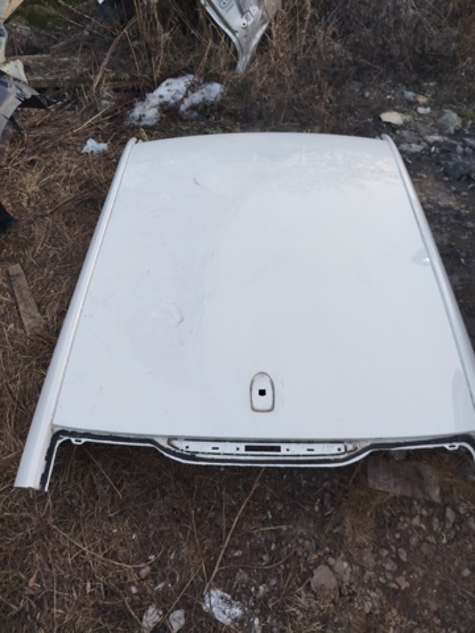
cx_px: 238
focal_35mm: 24
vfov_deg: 71.6
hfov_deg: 56.8
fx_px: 439
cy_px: 316
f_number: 1.7
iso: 64
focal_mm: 5.31
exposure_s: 1/100
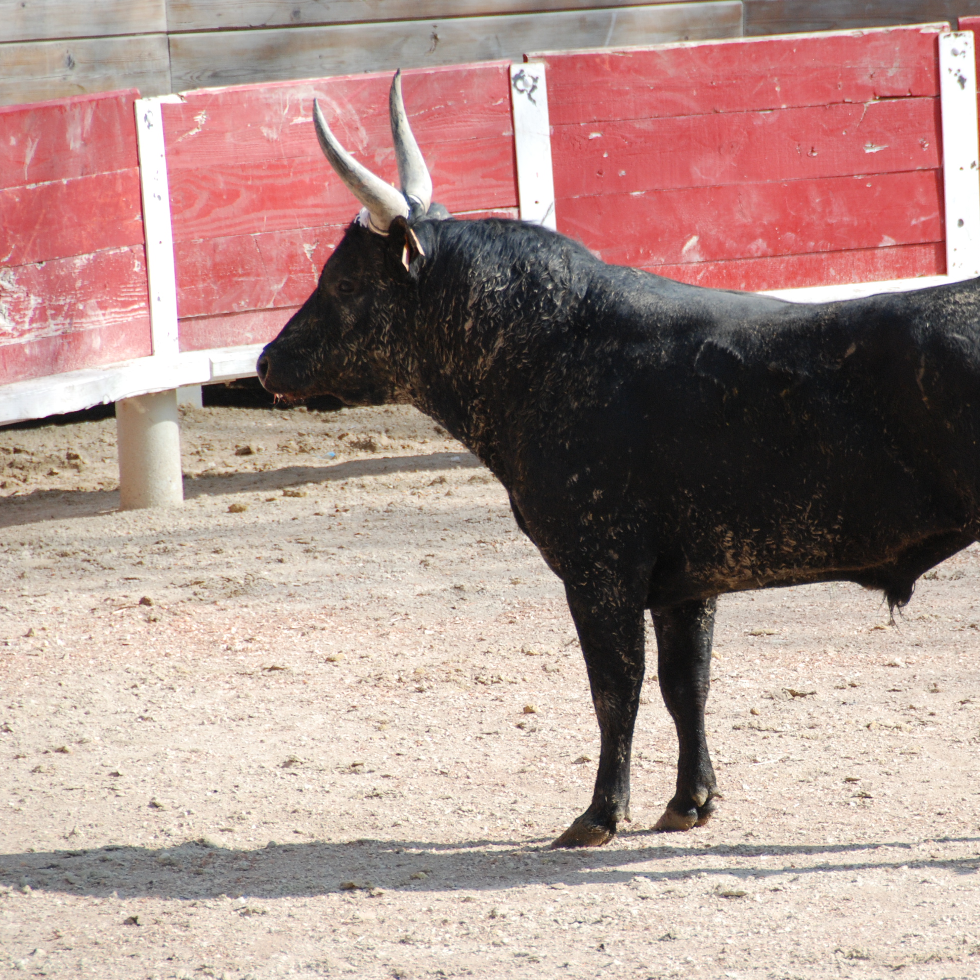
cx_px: 694
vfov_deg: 4.6
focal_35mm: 382
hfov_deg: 4.6
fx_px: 12235
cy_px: 490
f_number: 5.6
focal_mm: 200
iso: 400
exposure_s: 1/640
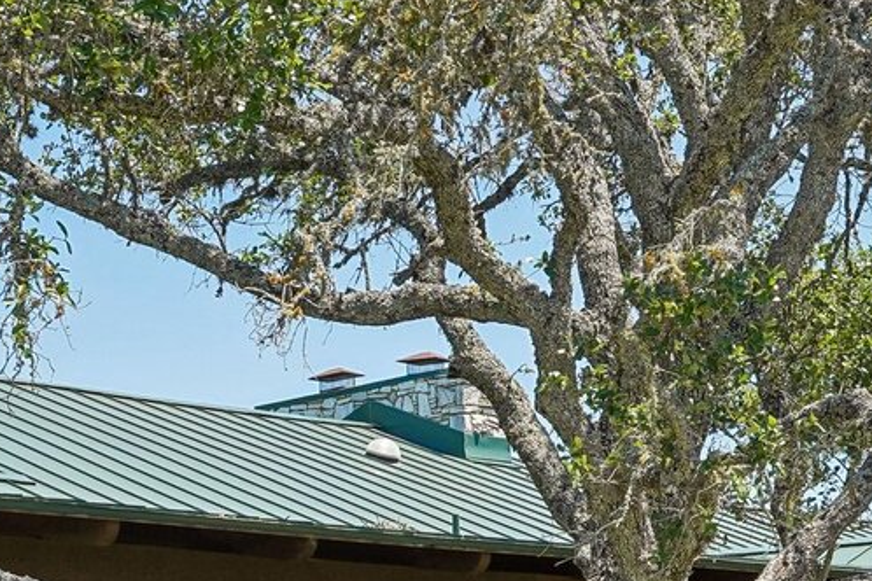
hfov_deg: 19.6
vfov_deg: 12.8
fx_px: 2519
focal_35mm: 104
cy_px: 719
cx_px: 468
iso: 100
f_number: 8
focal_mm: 32
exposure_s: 1/125
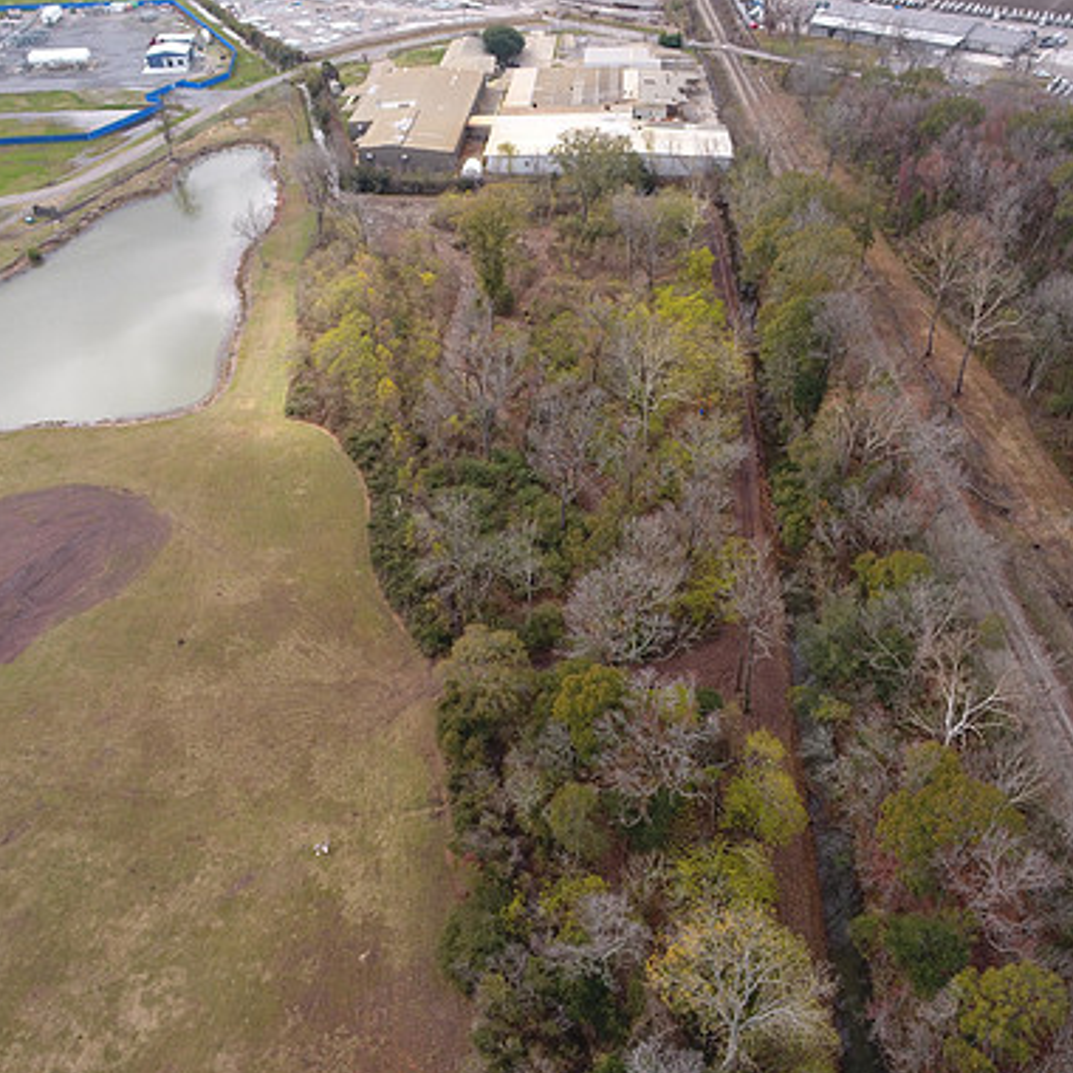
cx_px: 562
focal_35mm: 27
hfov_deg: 59.0
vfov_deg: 59.0
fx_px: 947
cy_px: 510
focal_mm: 3.61
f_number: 2.8
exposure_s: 1/298
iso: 100
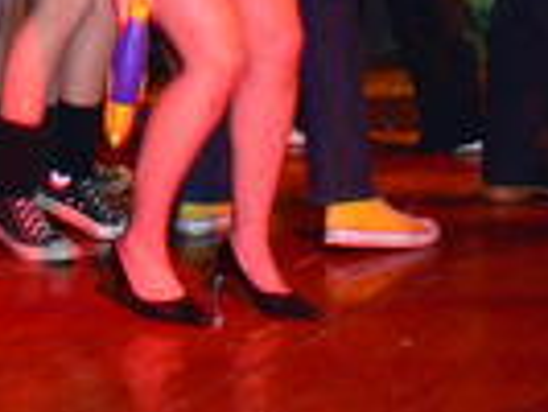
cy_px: -276
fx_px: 1965
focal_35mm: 124
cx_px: -54
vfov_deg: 11.3
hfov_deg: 15.5
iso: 100
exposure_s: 1/30
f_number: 2.8
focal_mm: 7.4
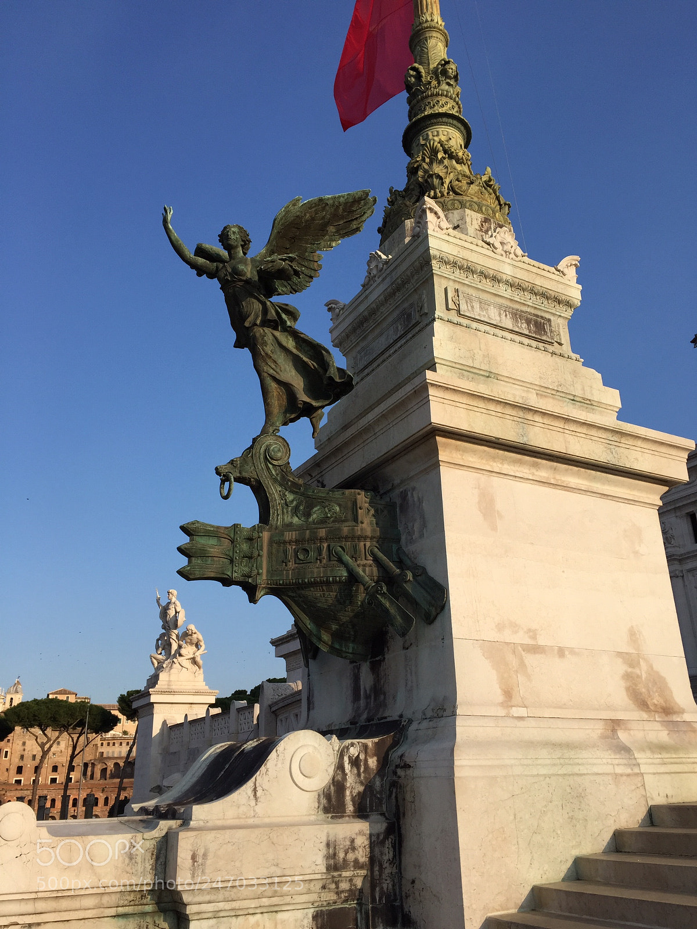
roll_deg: +1.1
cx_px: 348
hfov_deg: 48.2
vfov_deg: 61.7
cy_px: 464
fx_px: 779
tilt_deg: +22.8
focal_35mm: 29
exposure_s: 1/1522
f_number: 2.2
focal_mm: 4.15
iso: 32
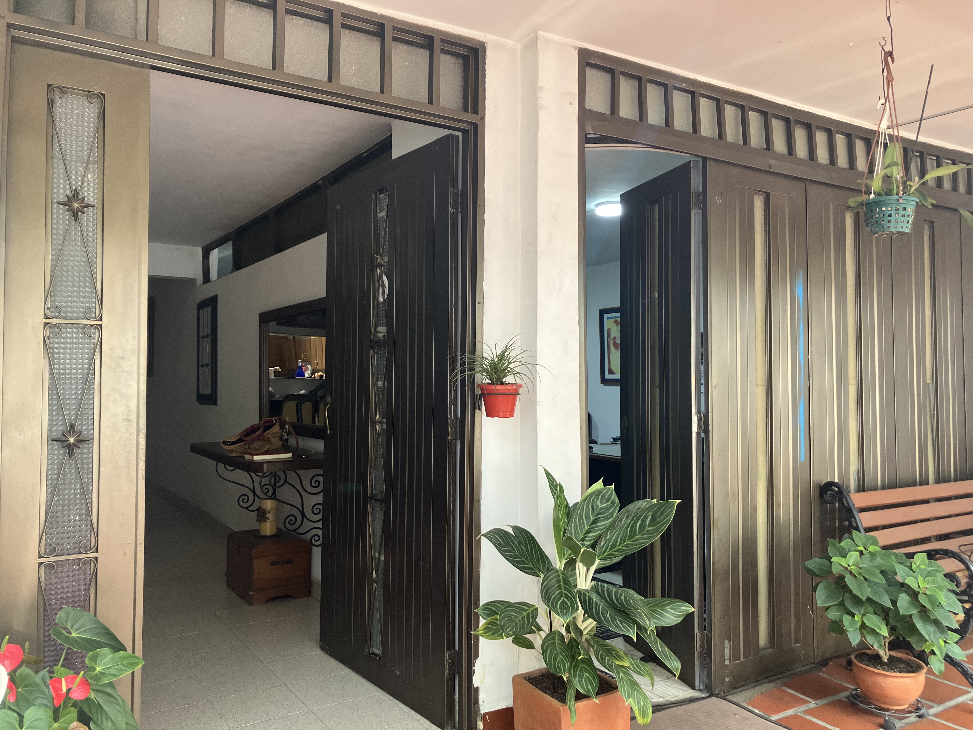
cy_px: 365
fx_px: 787
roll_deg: -1.5
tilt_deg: +2.4
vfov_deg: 49.7
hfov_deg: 63.4
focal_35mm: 28
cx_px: 486
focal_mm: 3.99
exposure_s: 1/105
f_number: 1.8
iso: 80
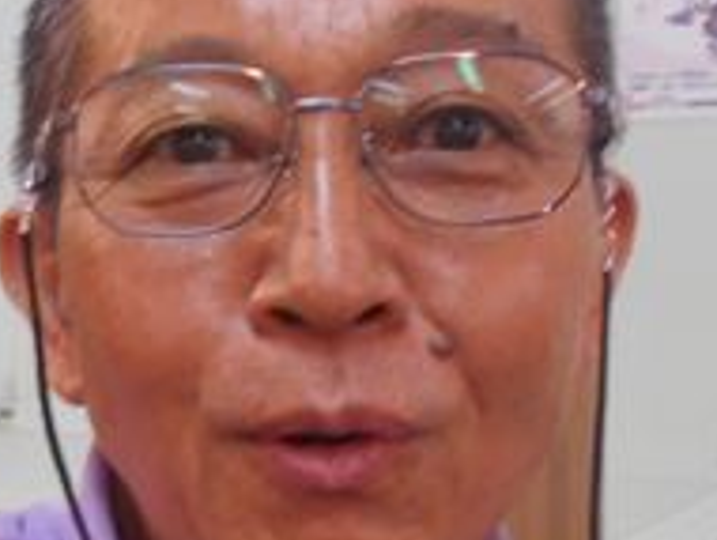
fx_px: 1701
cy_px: 276
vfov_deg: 18.0
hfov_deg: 22.8
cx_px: -15
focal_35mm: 82
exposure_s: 1/30
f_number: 3.2
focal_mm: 4.6
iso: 200
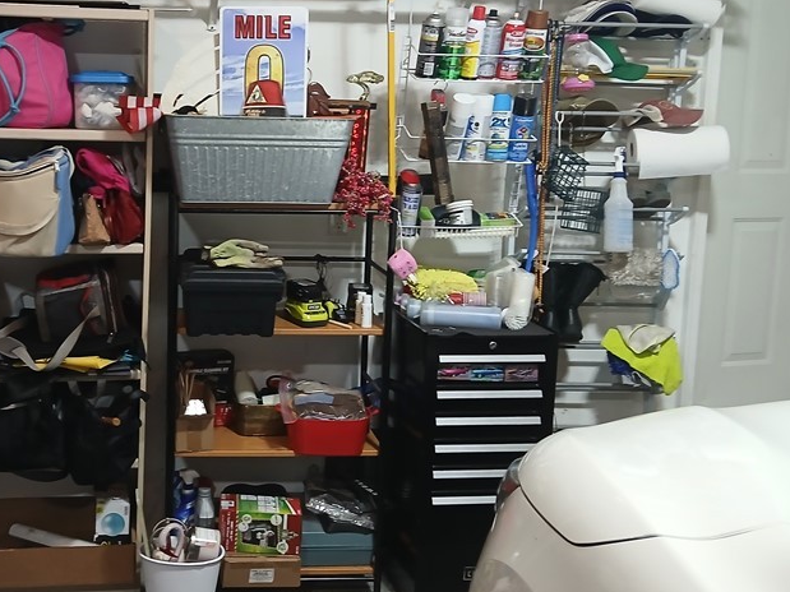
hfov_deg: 42.9
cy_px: 254
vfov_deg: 33.5
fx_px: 981
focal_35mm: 43
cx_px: 231
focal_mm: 3.98
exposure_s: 1/60
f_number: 1.8
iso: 250
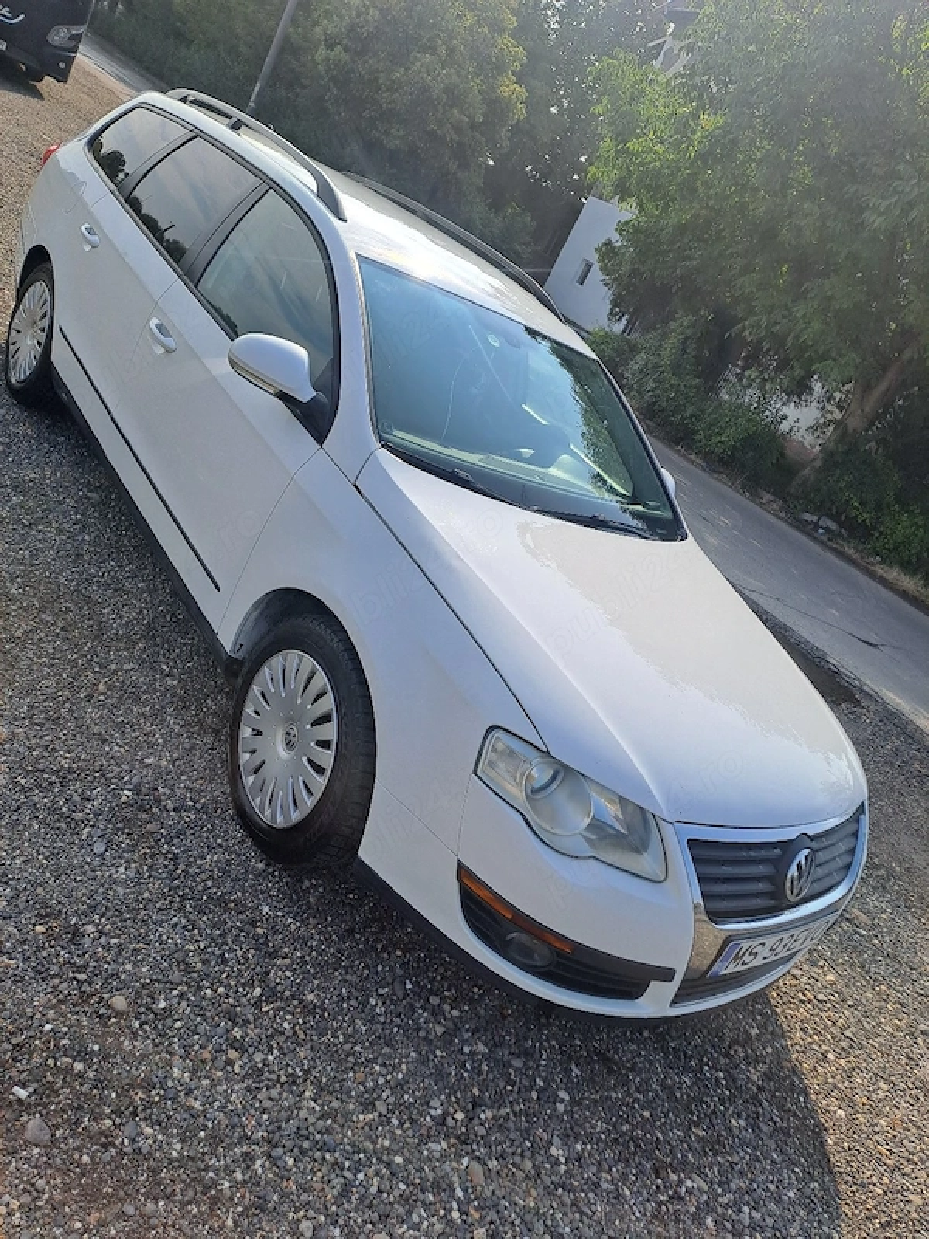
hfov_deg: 54.9
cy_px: 620
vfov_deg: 69.4
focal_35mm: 25
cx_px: 464
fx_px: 895
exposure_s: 1/1667
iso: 32
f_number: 1.8
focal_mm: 4.65
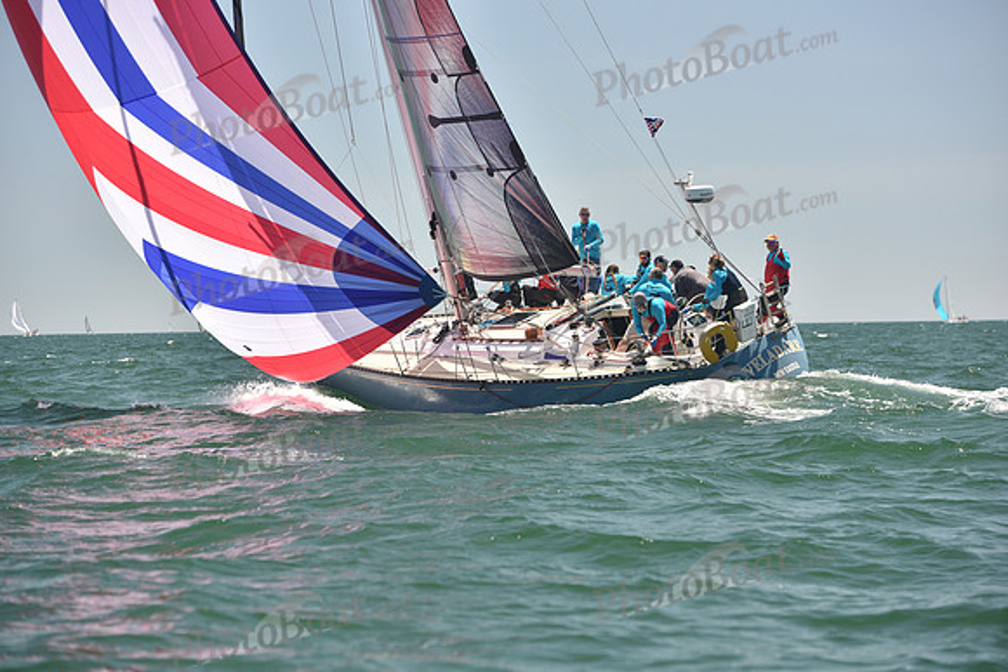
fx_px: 3137
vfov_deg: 12.2
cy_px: 336
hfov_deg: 18.3
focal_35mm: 112
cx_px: 504
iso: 250
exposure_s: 1/800
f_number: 4.5
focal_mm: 112
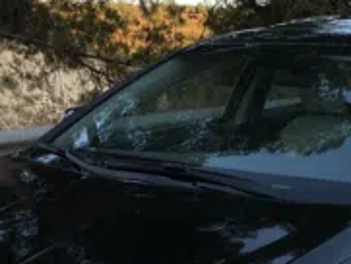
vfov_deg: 15.8
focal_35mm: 92
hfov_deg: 21.1
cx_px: 264
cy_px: 256
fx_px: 933
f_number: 1.8
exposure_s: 1/244
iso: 50
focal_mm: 4.25
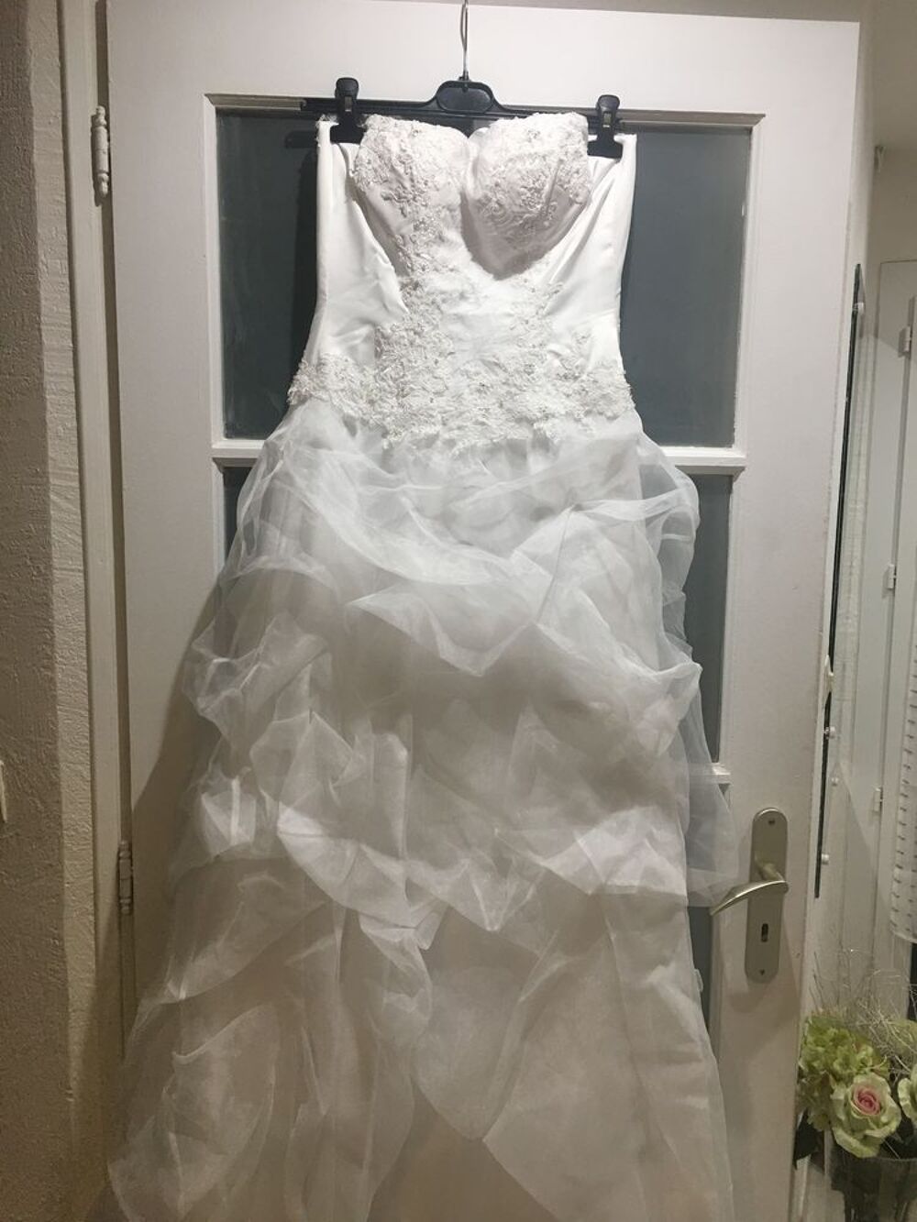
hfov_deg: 48.2
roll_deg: -0.9
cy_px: 611
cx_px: 458
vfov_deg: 61.7
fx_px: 1024
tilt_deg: -6.2
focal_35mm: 29
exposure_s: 1/33
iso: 50
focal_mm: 4.15
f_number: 2.2
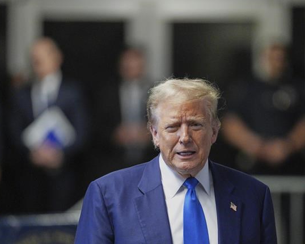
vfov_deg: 4.6
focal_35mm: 340
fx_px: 3068
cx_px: 122
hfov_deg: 5.7
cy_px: 122
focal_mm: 300
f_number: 2.8
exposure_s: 1/200
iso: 6400
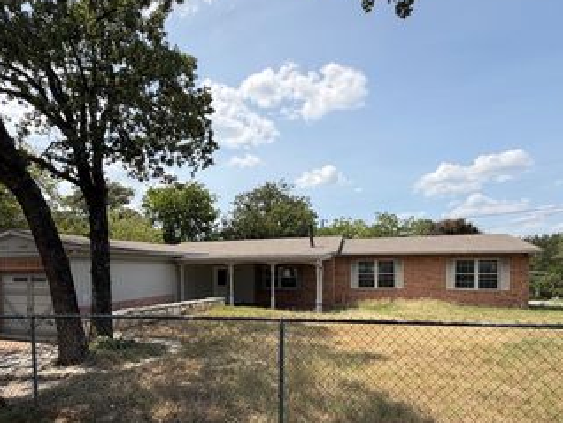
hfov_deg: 75.5
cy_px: 277
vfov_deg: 59.9
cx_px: 227
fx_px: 358
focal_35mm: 22
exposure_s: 1/770
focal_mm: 2.22
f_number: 2.2
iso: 20
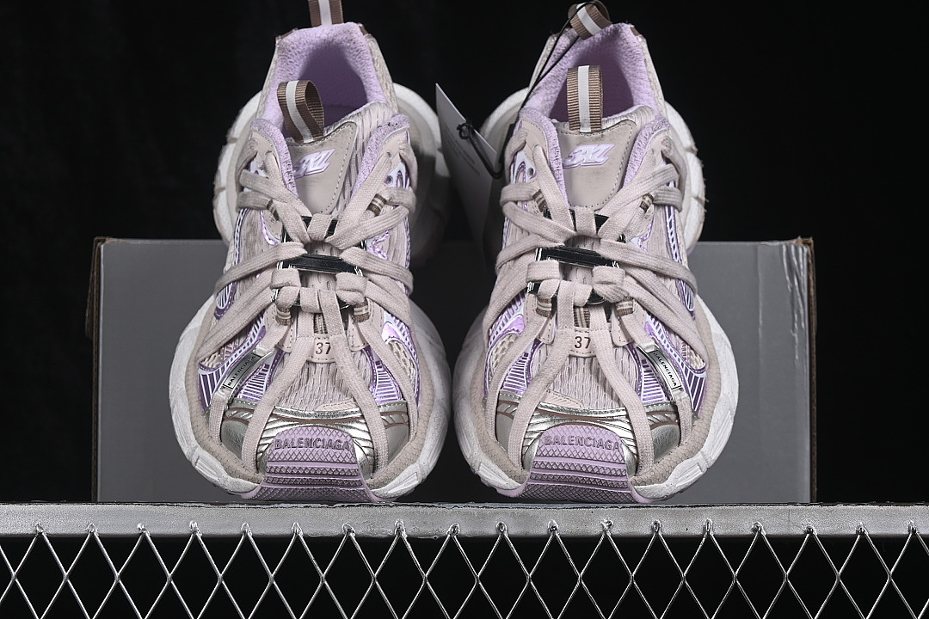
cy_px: 310
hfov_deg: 27.0
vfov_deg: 18.2
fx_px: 1935
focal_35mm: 75
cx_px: 464
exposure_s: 1/80
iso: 160
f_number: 8
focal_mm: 50
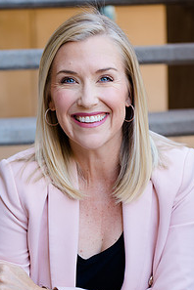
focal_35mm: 159
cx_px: 87
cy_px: 186
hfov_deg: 8.6
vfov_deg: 12.9
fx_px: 1285
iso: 400
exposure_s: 1/200
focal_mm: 105
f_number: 4
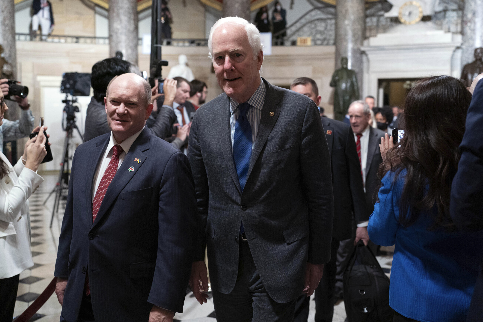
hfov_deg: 54.4
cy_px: 161
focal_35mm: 35
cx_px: 242
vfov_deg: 37.9
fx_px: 470
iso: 2500
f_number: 2.8
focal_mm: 35
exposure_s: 1/500
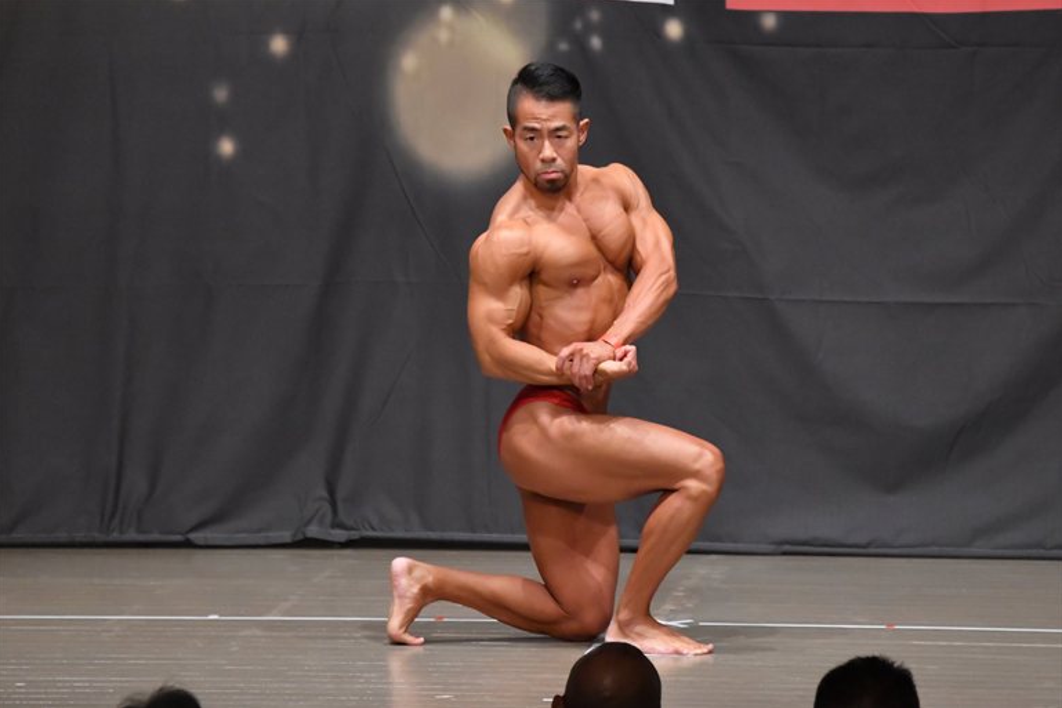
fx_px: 8468
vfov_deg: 4.8
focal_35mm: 287
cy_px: 353
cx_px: 531
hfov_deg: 7.2
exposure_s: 1/400
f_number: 5.6
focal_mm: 190
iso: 6400
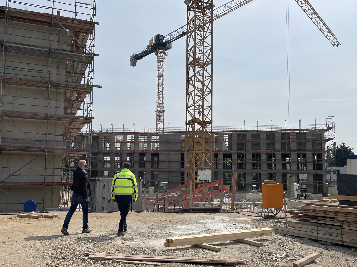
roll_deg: -1.1
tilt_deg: +5.2
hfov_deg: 56.6
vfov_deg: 44.1
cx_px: 155
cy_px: 149
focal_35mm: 32
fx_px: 330
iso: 32
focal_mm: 4.2
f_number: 1.6
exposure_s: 1/7813
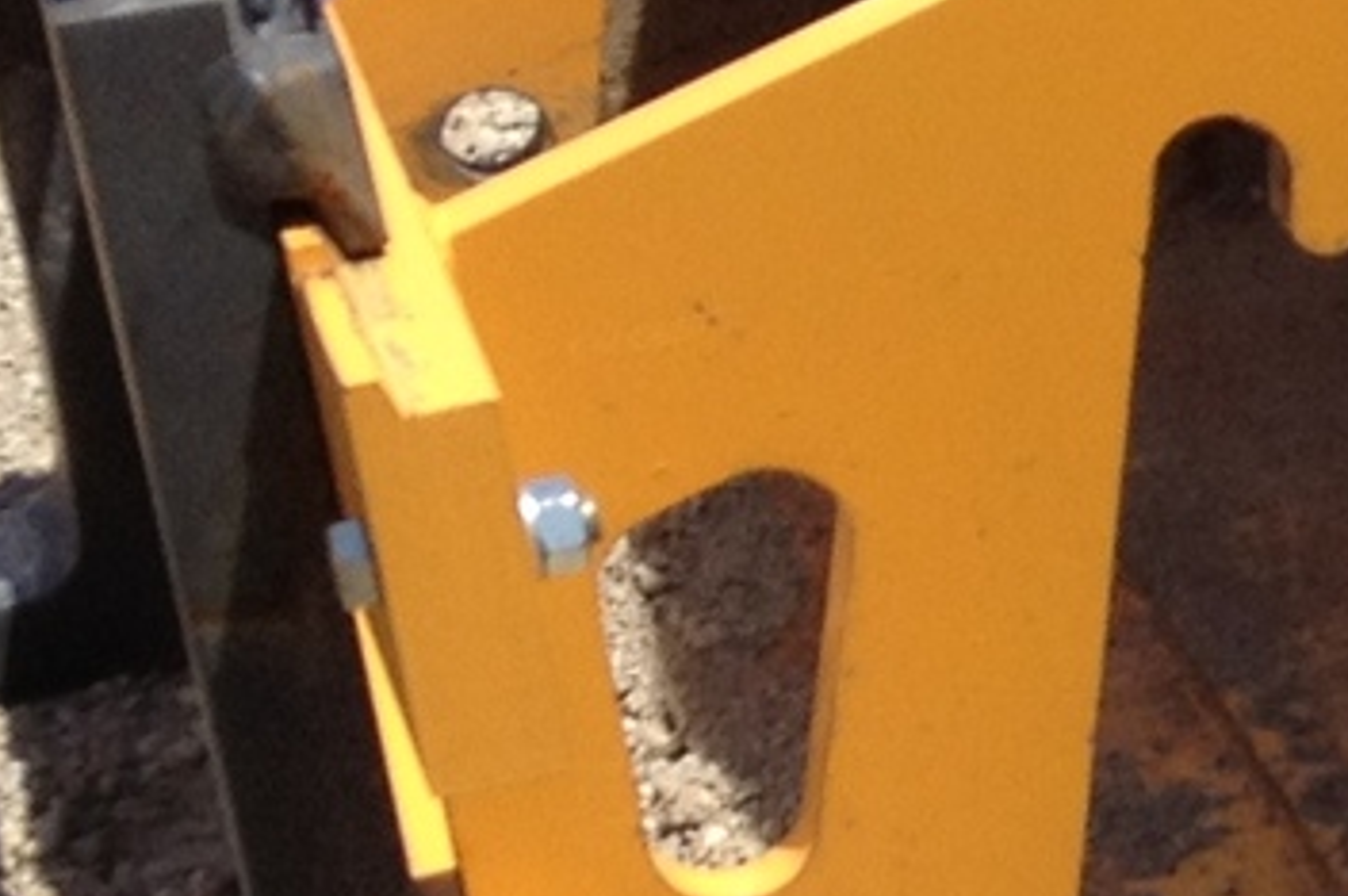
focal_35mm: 212
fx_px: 7931
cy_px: 831
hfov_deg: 8.9
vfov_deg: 6.5
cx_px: 3029
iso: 64
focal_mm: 4.28
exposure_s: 1/1227
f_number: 2.4
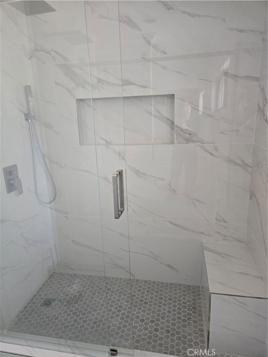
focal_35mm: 23
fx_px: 237
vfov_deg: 73.9
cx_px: 134
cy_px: 178
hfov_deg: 58.9
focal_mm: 5.4
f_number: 1.8
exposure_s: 1/120
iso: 800
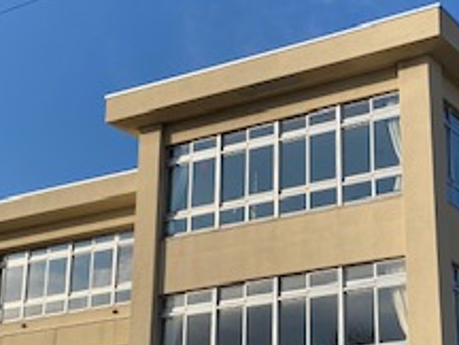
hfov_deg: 25.1
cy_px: 198
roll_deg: +0.5
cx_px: 332
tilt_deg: +19.6
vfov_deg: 19.1
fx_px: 1021
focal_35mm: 77
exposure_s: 1/3215
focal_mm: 4.25
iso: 32
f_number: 1.8
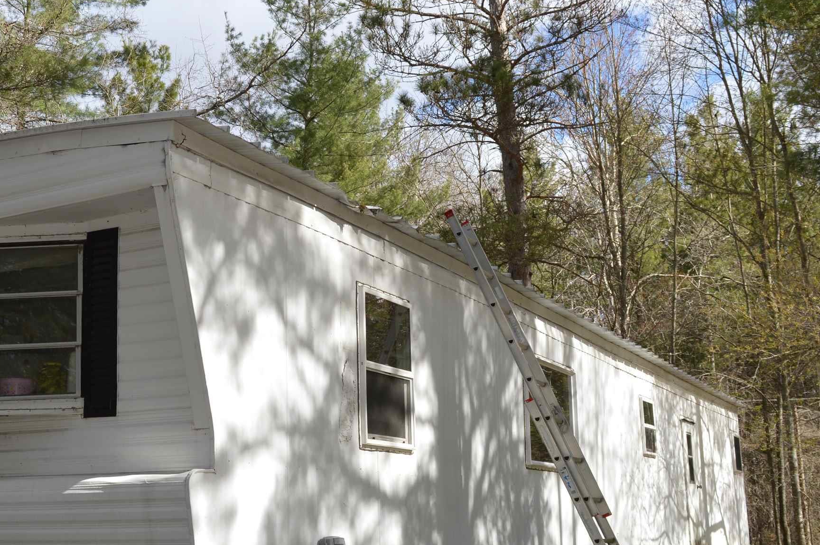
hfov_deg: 40.2
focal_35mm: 48
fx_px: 1092
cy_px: 275
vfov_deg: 28.0
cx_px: 228
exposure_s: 1/200
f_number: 8
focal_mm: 18
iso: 100
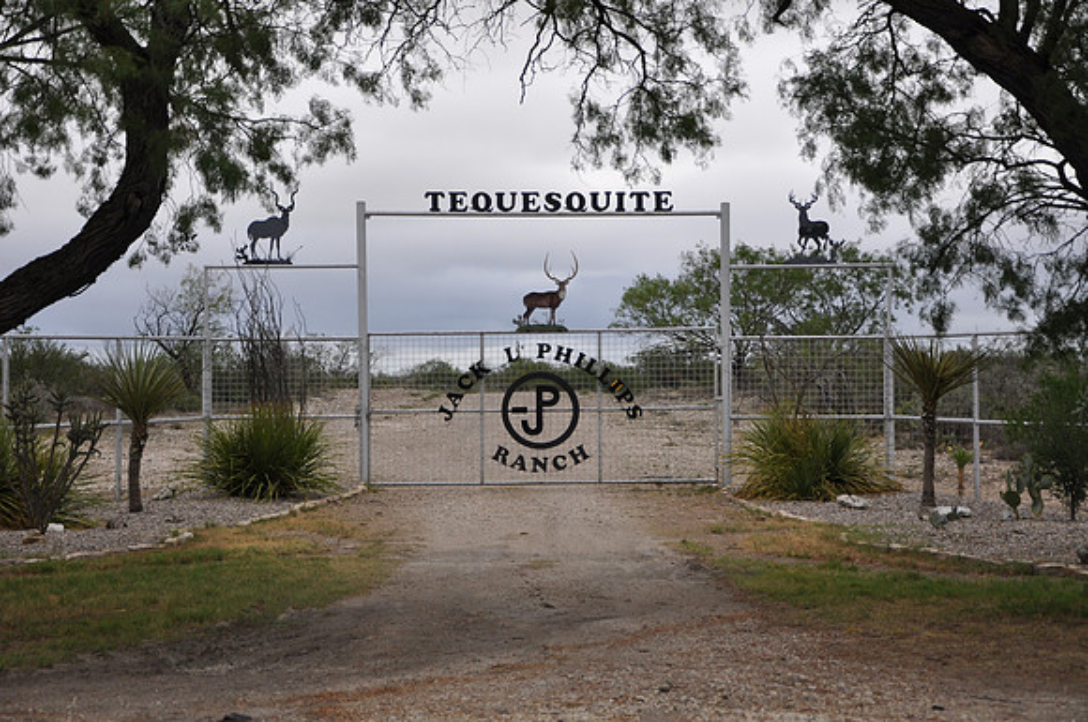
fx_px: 2354
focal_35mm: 78
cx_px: 544
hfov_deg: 26.0
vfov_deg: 17.4
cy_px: 361
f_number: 5.6
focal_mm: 52
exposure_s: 1/125
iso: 220
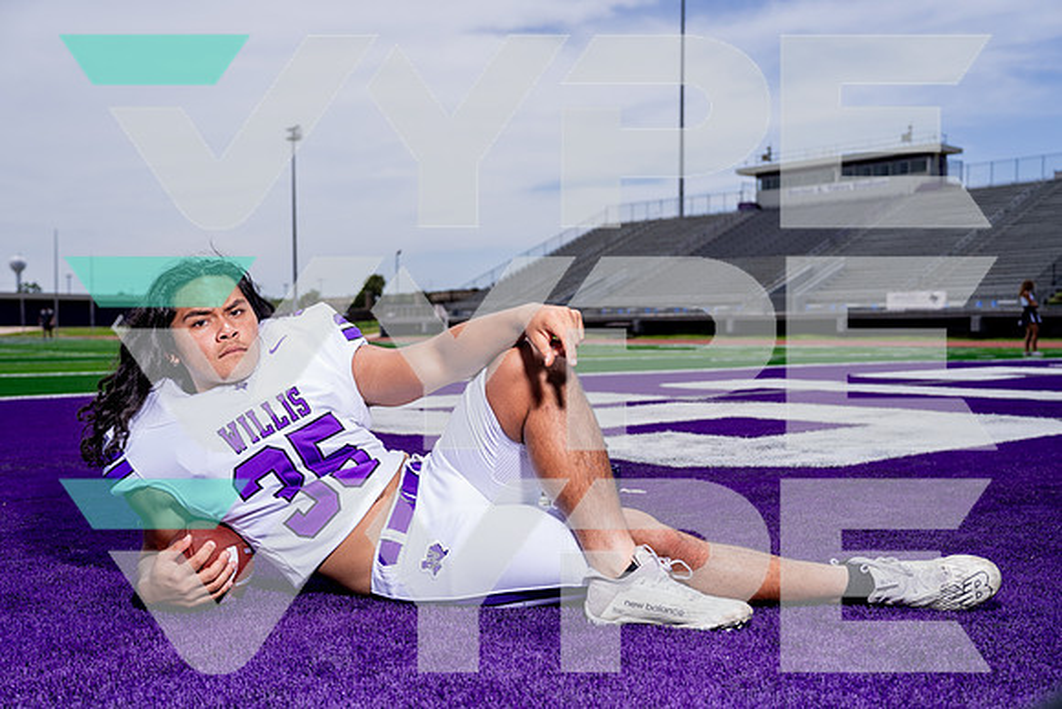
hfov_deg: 49.3
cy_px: 354
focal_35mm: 39
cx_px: 531
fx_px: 1157
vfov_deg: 34.1
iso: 100
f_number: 4
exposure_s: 1/1250
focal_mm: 38
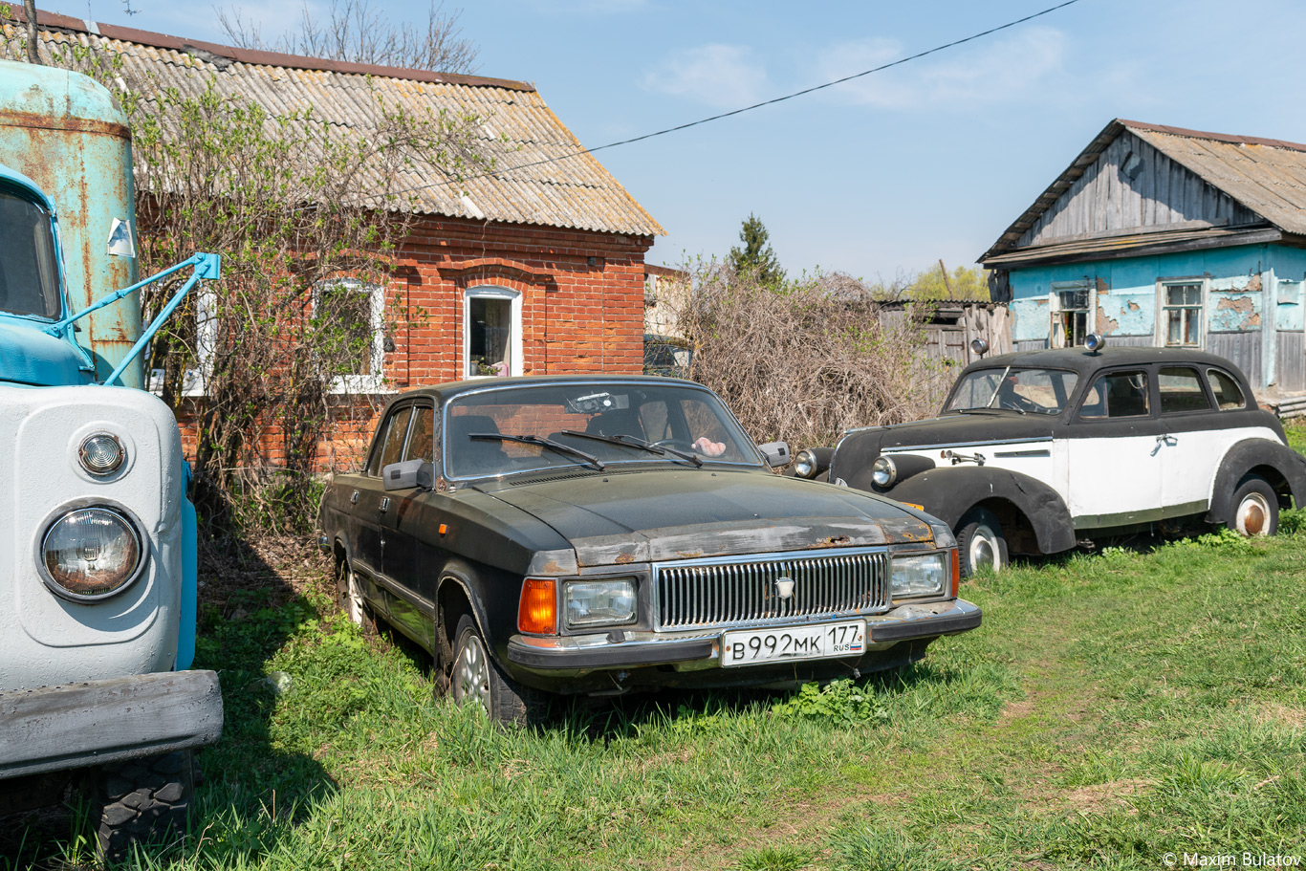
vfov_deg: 38.4
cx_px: 653
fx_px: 1252
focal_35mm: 34
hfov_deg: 55.1
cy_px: 436
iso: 100
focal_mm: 23
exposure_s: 1/250
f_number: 8
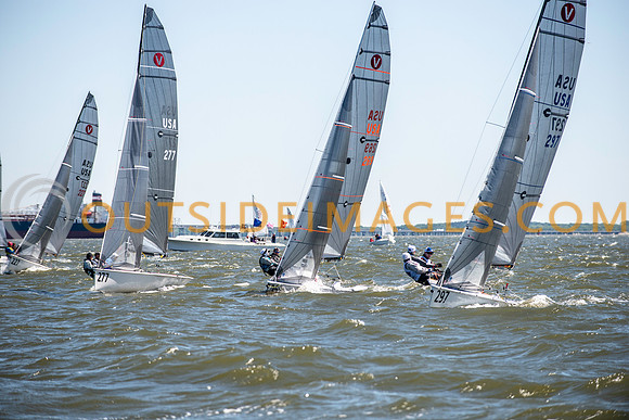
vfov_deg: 6.9
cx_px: 314
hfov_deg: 10.3
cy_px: 210
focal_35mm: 200
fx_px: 3495
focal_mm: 200
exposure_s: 1/2000
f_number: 5
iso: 320
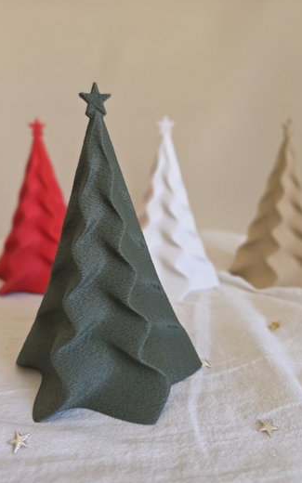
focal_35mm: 25
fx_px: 329
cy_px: 243
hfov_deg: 49.3
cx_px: 151
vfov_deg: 72.5
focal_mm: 6.3
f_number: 1.7
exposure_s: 1/180
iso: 200
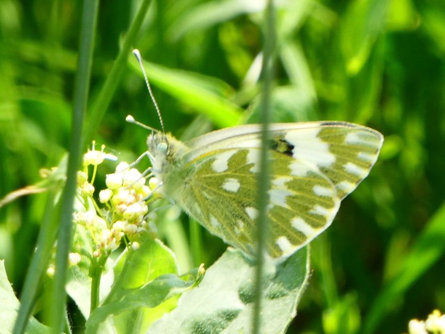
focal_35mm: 622
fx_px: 7997
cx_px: 222
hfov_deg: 3.2
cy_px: 167
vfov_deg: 2.4
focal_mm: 111.5
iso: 100
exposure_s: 1/100
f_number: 5.6
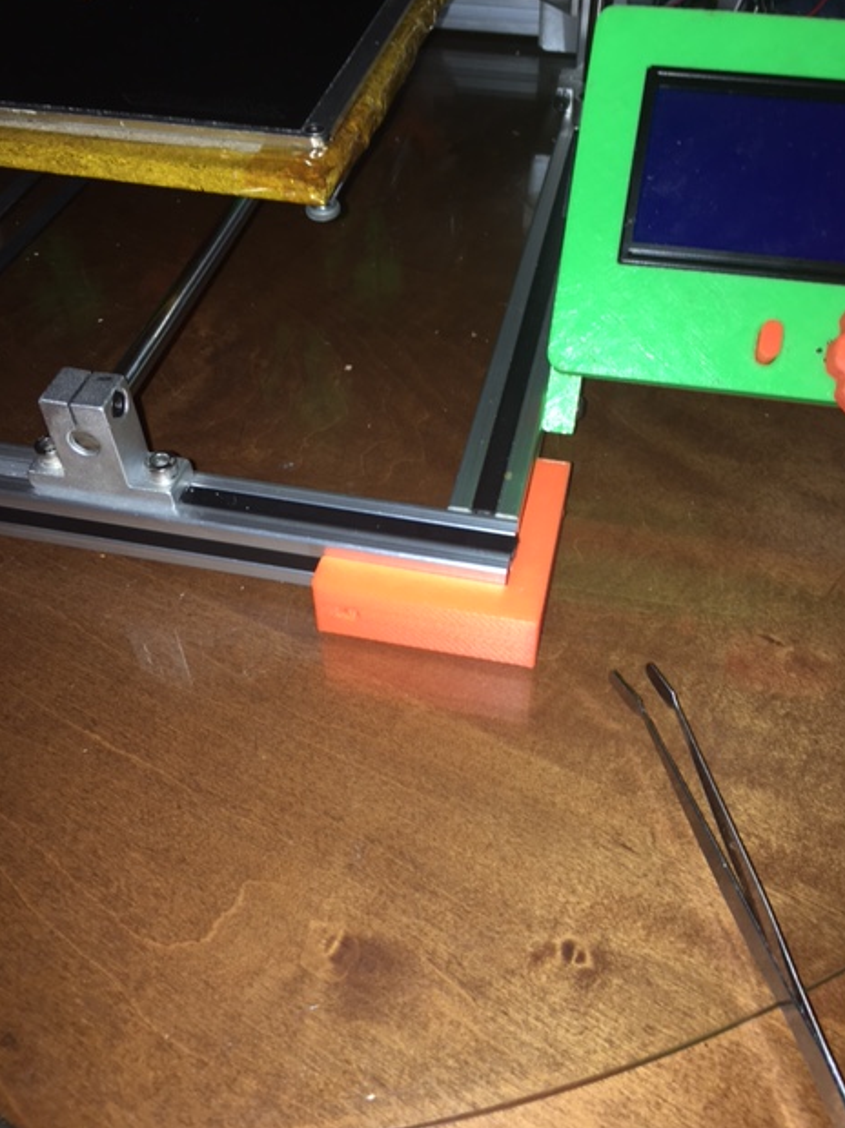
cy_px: 549
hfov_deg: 46.8
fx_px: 977
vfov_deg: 60.0
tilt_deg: -46.9
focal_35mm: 30
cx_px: 433
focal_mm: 4.15
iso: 25
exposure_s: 1/19
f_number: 2.2
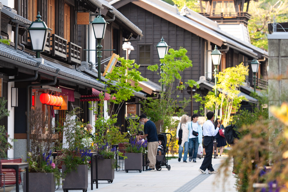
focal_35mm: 216
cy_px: 94
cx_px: 69
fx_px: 1728
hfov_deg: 9.5
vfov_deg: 6.4
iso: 200
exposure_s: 1/160
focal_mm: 120
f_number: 2.8
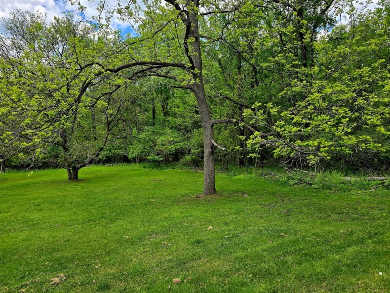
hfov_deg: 73.9
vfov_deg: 58.9
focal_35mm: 23
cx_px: 195
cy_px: 146
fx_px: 259
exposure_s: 1/370
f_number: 1.7
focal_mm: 6.3
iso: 12
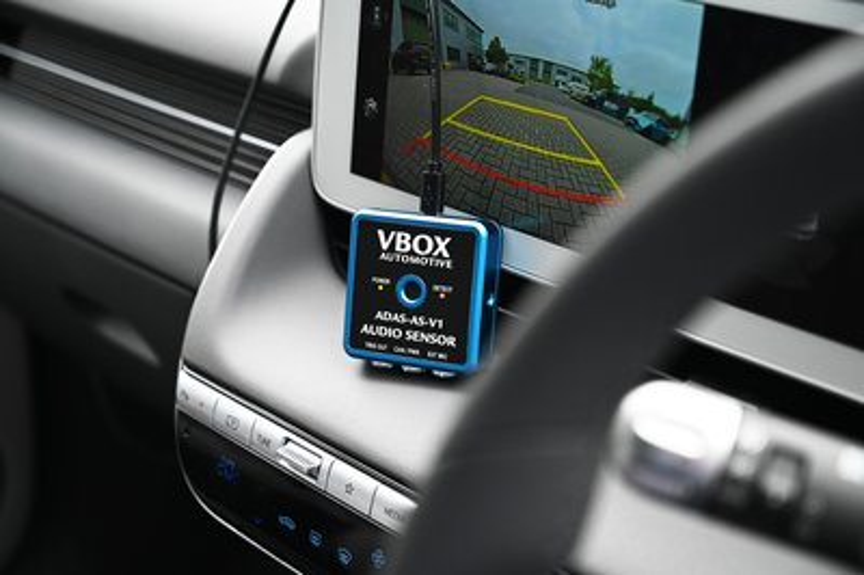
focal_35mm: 63
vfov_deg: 21.5
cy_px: 288
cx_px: 432
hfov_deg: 31.9
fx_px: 1511
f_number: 4
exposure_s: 1/100
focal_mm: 63
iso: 3200
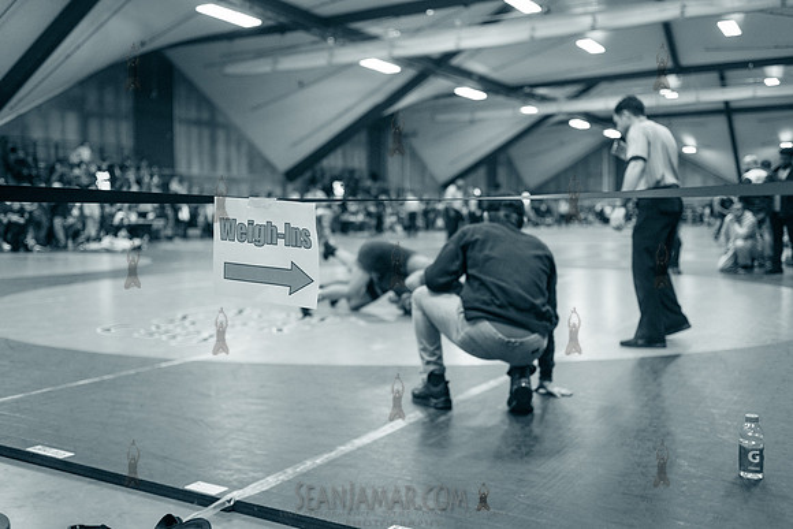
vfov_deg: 37.9
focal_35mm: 35
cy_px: 264
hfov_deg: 54.4
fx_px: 771
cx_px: 396
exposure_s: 1/400
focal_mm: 35
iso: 4000
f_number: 3.2
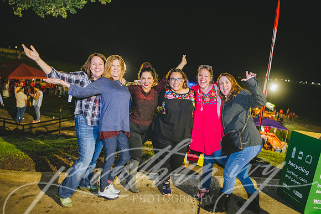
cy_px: 107
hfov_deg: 73.7
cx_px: 160
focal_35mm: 24
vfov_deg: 53.2
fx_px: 214
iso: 800
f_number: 2.8
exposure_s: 1/60
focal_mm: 24
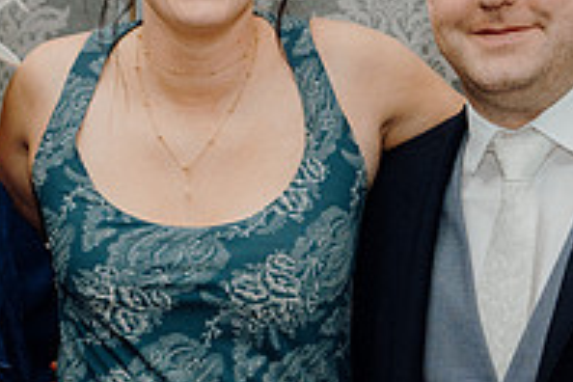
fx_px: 2005
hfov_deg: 16.2
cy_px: 302
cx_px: 217
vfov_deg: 10.8
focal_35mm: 126
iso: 2500
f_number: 5
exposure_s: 1/160
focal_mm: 43
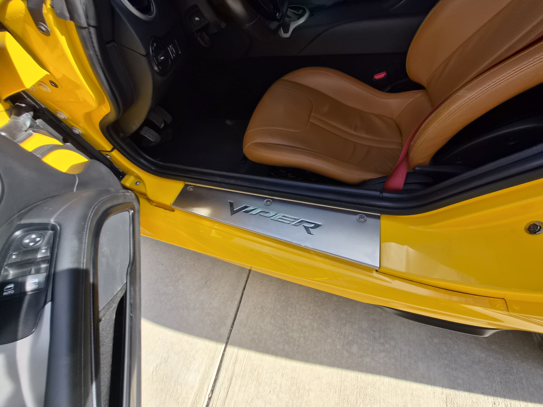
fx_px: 204
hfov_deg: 106.2
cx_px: 272
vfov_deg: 89.9
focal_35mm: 13
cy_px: 204
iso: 25
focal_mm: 1.7
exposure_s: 1/491
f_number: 2.2
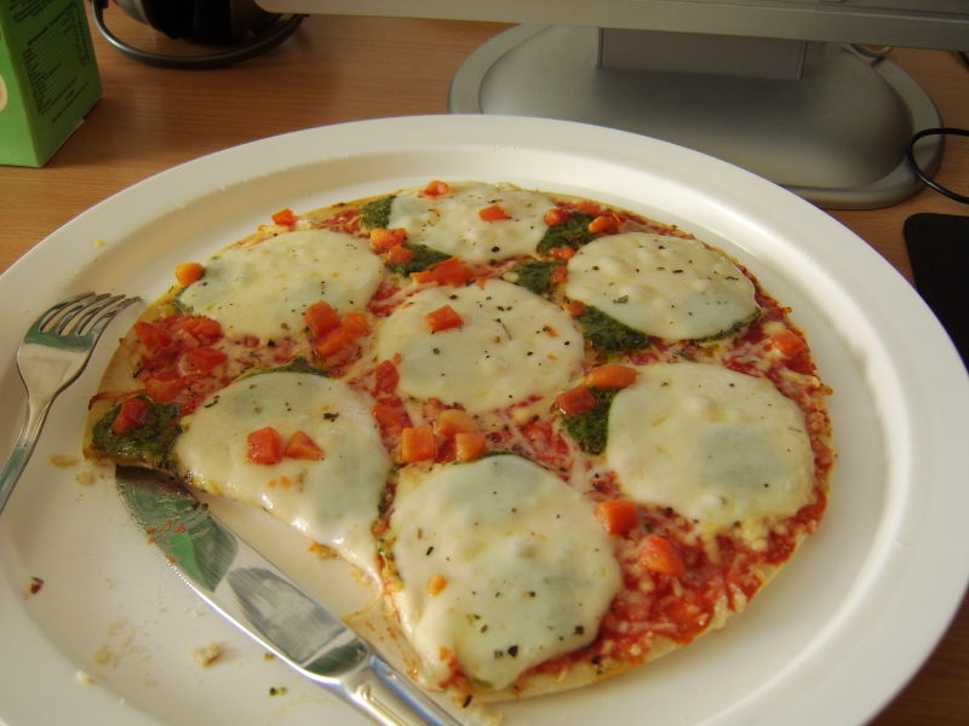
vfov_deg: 45.4
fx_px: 868
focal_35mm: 31
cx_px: 484
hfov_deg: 58.4
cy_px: 363
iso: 71
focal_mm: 8.13
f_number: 2.7
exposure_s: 1/15
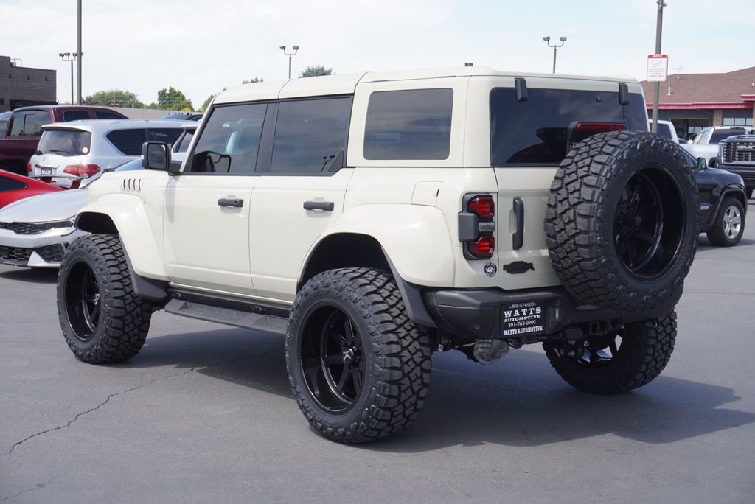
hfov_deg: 35.0
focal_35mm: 57
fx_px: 1196
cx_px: 378
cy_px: 252
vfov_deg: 23.8
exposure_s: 1/125
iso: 100
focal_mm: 38
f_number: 8
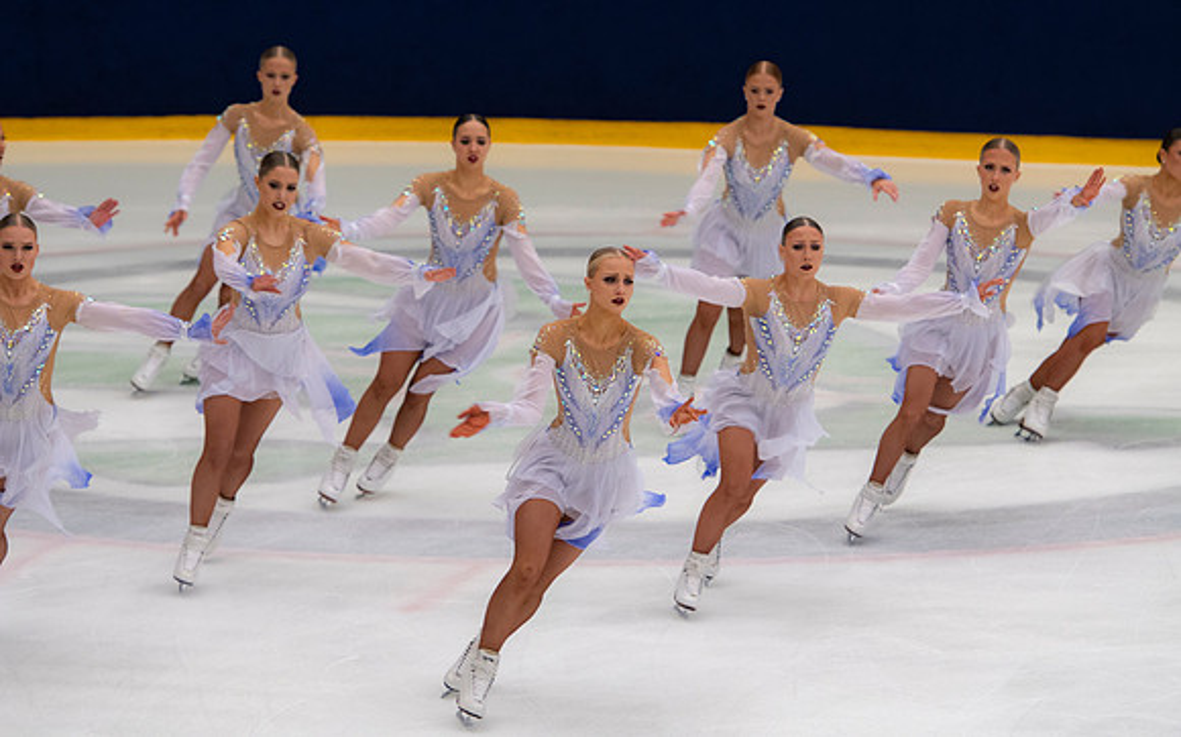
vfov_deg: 6.1
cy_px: 343
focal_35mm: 214
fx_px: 6890
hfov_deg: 9.8
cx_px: 590
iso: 720
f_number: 3.5
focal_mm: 140
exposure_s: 1/400
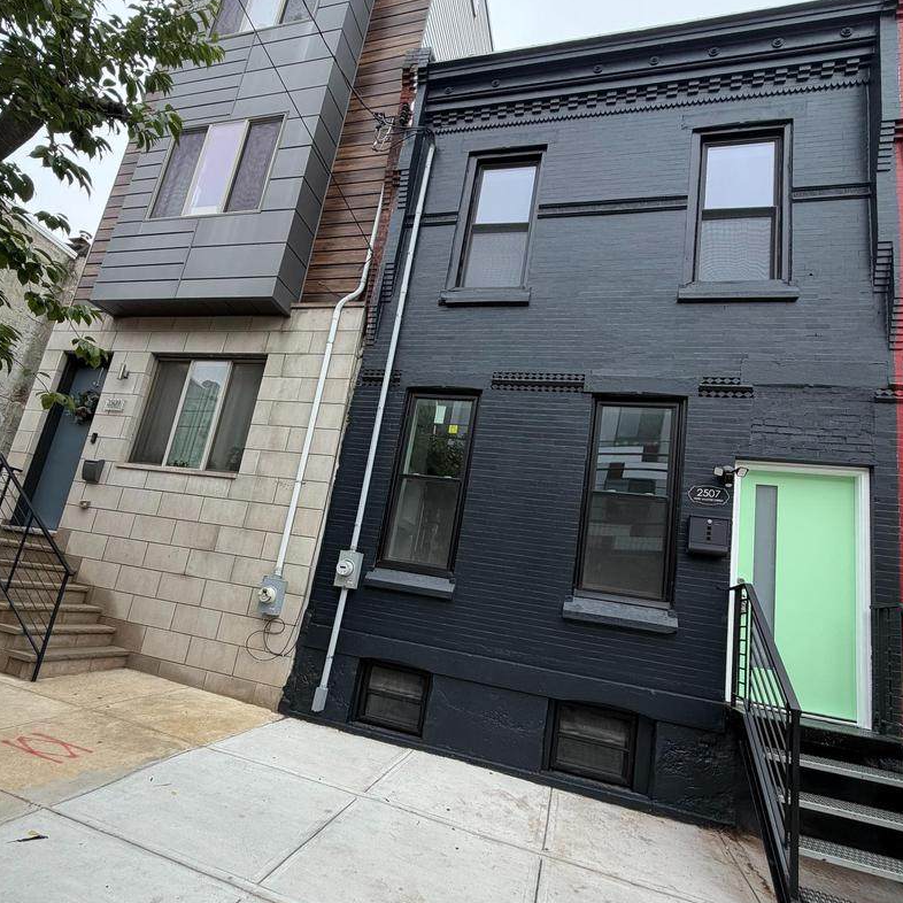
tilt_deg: +11.6
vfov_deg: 83.6
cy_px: 503
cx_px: 442
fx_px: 502
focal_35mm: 17
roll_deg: -8.7
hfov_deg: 84.0
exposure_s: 1/502
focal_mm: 2.22
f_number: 2.2
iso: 50
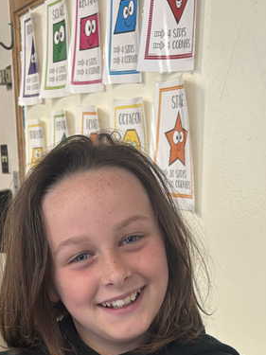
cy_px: 437
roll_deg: +1.0
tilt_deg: -21.7
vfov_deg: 24.5
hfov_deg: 20.7
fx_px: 728
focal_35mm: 71
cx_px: 114
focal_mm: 5.96
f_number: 1.6
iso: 100
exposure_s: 1/60
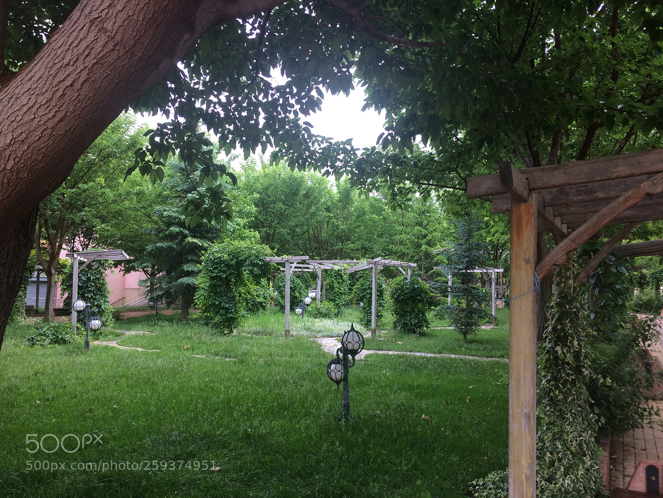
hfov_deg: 61.7
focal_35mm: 29
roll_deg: -0.6
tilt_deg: +3.9
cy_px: 249
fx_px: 555
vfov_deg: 48.2
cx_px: 332
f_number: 2.2
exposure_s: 1/107
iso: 32
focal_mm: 4.15
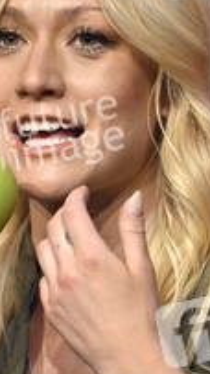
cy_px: 232
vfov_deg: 2.6
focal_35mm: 825
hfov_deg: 1.5
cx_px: 83
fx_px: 8177
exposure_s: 1/500
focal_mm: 400
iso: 2000
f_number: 4.5
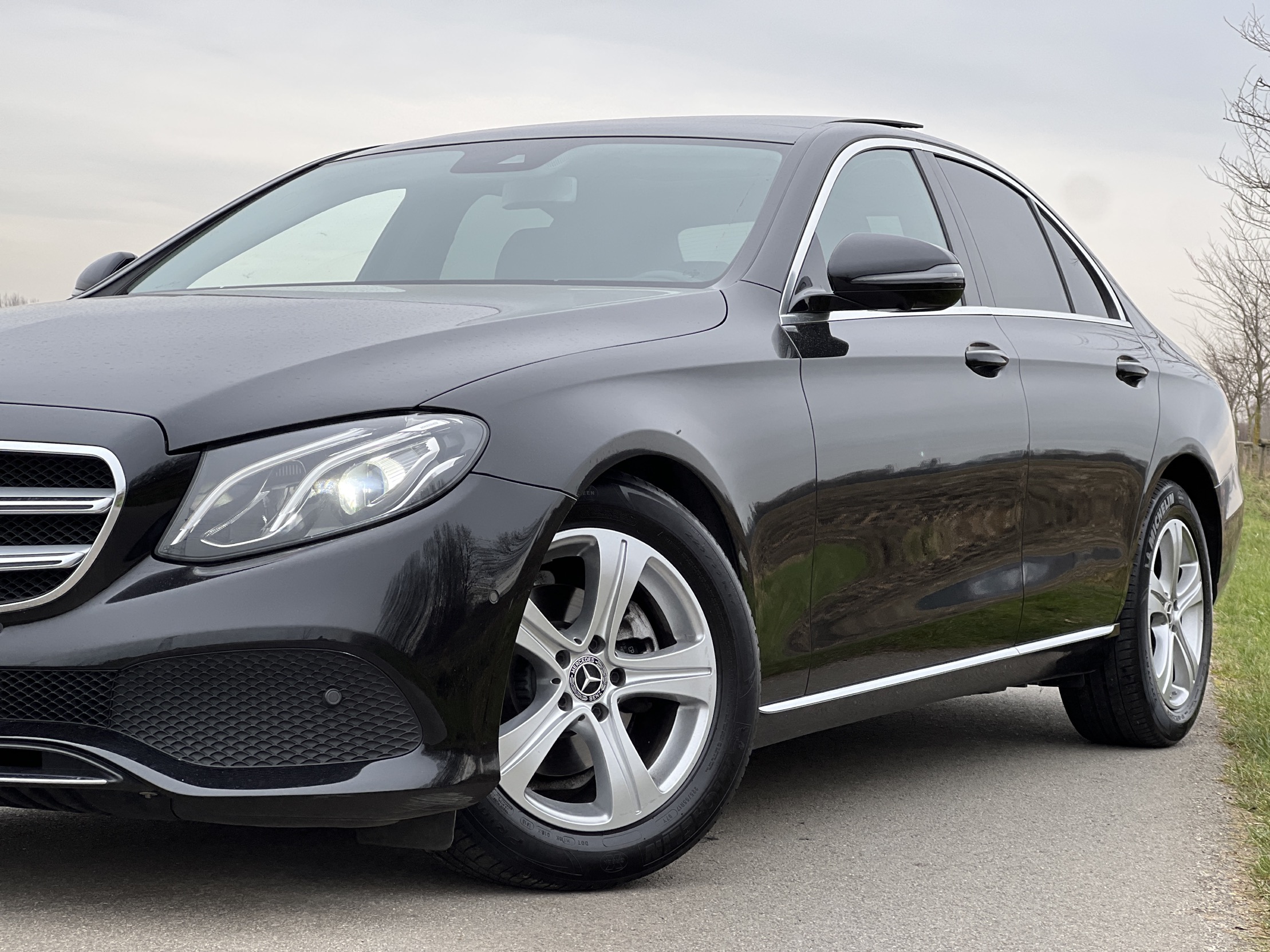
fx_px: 2825
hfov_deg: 25.3
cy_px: 476
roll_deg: -2.1
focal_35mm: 77
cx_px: 635
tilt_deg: -1.1
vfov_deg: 19.1
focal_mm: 9
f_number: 2.8
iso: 32
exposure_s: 1/121
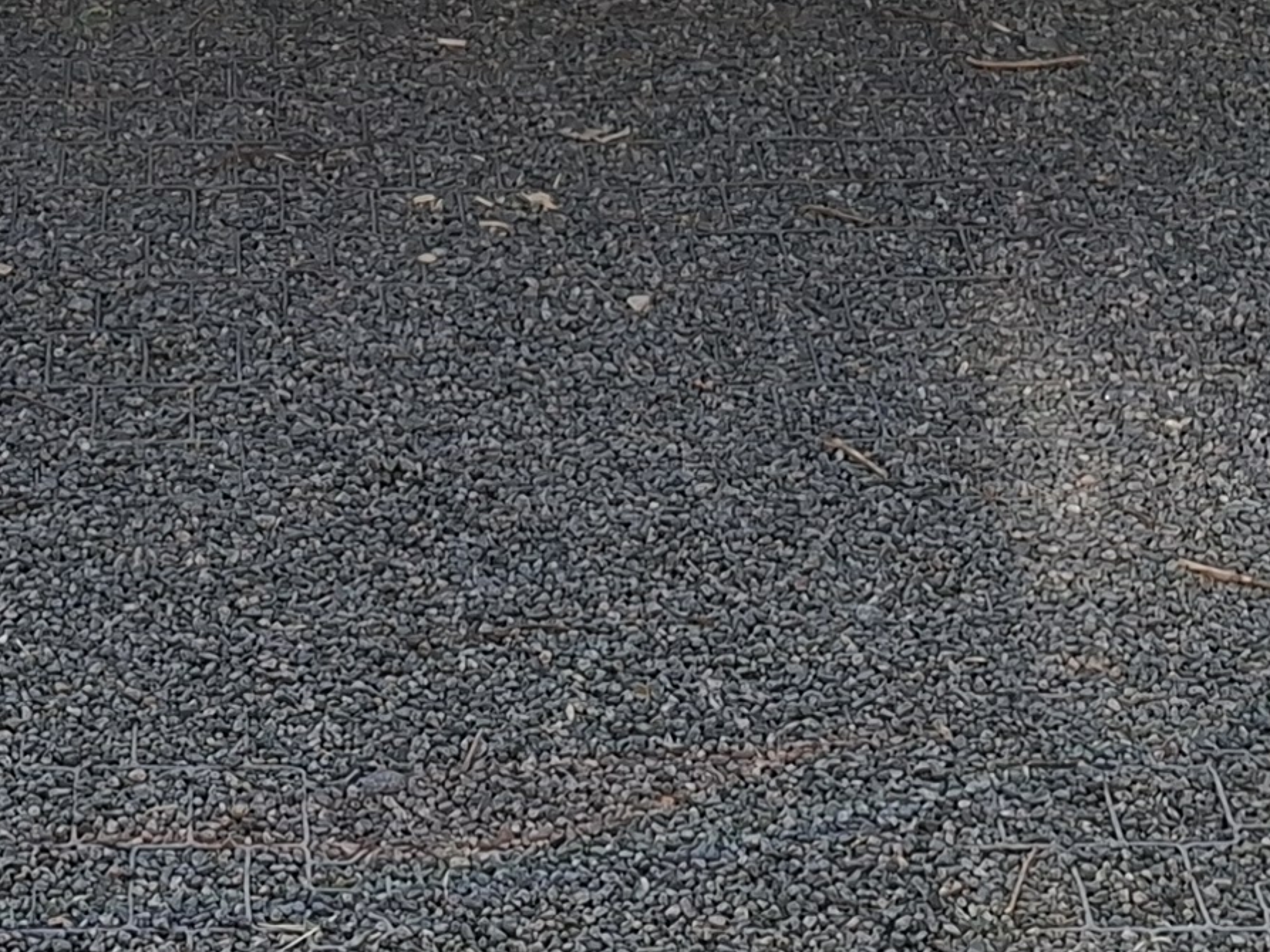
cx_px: 243
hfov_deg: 18.9
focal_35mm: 103
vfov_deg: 12.6
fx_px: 3779
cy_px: -946
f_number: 1.8
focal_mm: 5.54
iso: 50
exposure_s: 1/848
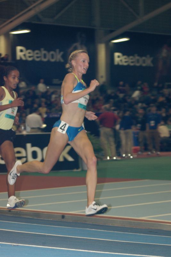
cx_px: 86
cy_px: 128
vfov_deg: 17.1
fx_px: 854
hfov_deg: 11.4
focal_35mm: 120
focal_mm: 80
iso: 800
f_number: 6.3
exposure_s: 1/125
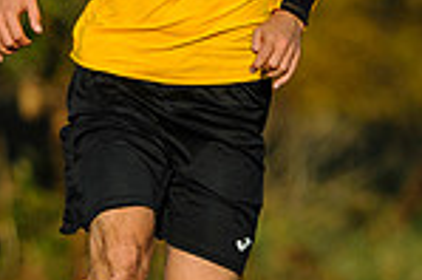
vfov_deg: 0.5
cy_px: 102
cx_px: 89
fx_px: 35502
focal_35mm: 3032
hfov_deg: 0.7
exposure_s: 1/2000
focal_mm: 500
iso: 640
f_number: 6.7
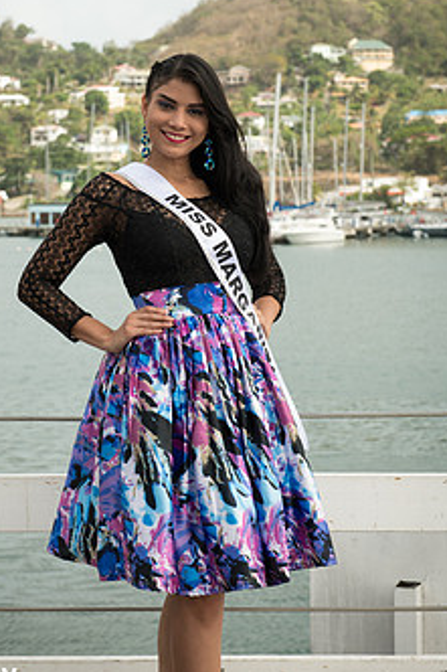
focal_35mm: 95
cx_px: 180
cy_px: 265
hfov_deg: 14.4
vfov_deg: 21.4
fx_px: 1771
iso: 100
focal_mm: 70
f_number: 7.1
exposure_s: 1/160
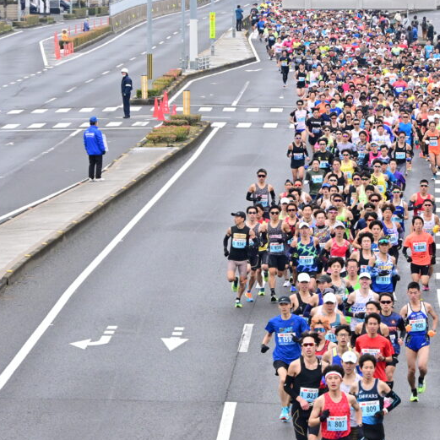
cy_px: 266
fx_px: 5048
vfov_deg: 5.0
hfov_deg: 5.0
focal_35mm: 351
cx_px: 325
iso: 1250
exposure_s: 1/1000
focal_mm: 140
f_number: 8
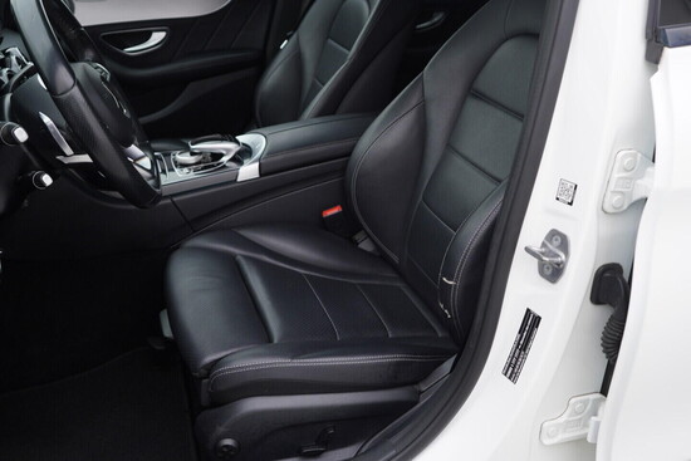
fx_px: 691
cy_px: 230
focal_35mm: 36
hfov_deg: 53.1
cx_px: 346
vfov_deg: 36.9
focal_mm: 24
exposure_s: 1/60
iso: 125
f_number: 3.5
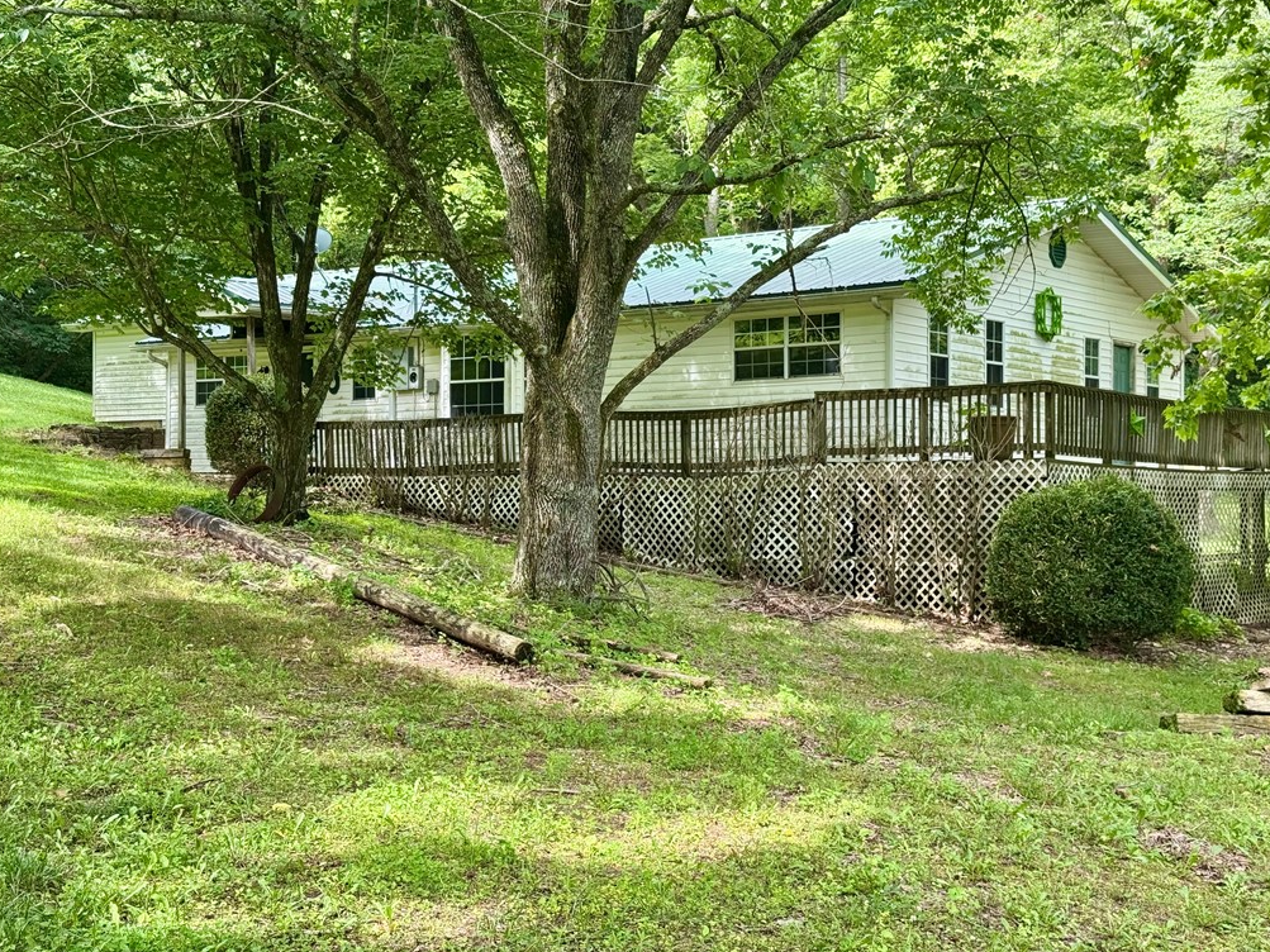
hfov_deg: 38.9
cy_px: 481
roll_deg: -0.9
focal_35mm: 49
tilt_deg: +0.2
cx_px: 632
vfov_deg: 29.7
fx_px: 1798
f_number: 1.78
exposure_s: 1/394
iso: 64
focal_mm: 6.76
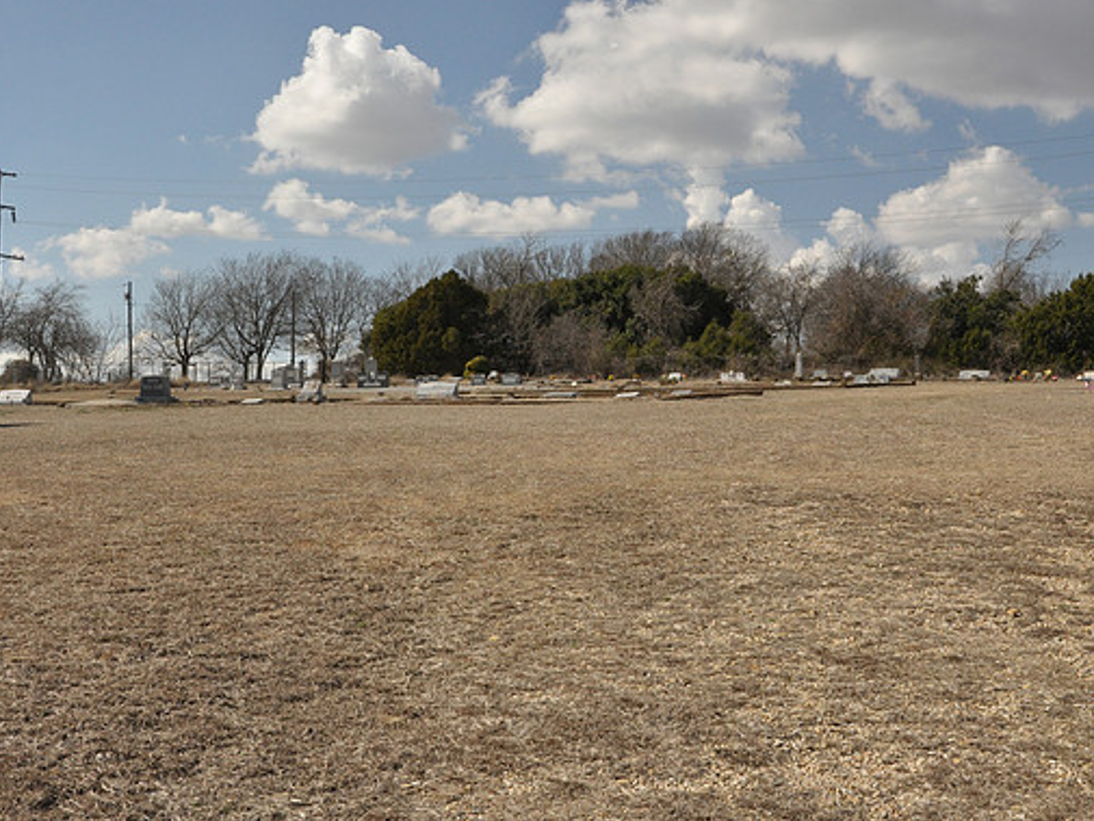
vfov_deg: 33.6
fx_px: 1359
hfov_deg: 43.8
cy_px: 406
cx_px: 604
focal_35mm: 43
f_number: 11
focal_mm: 26
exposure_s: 1/500
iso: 800
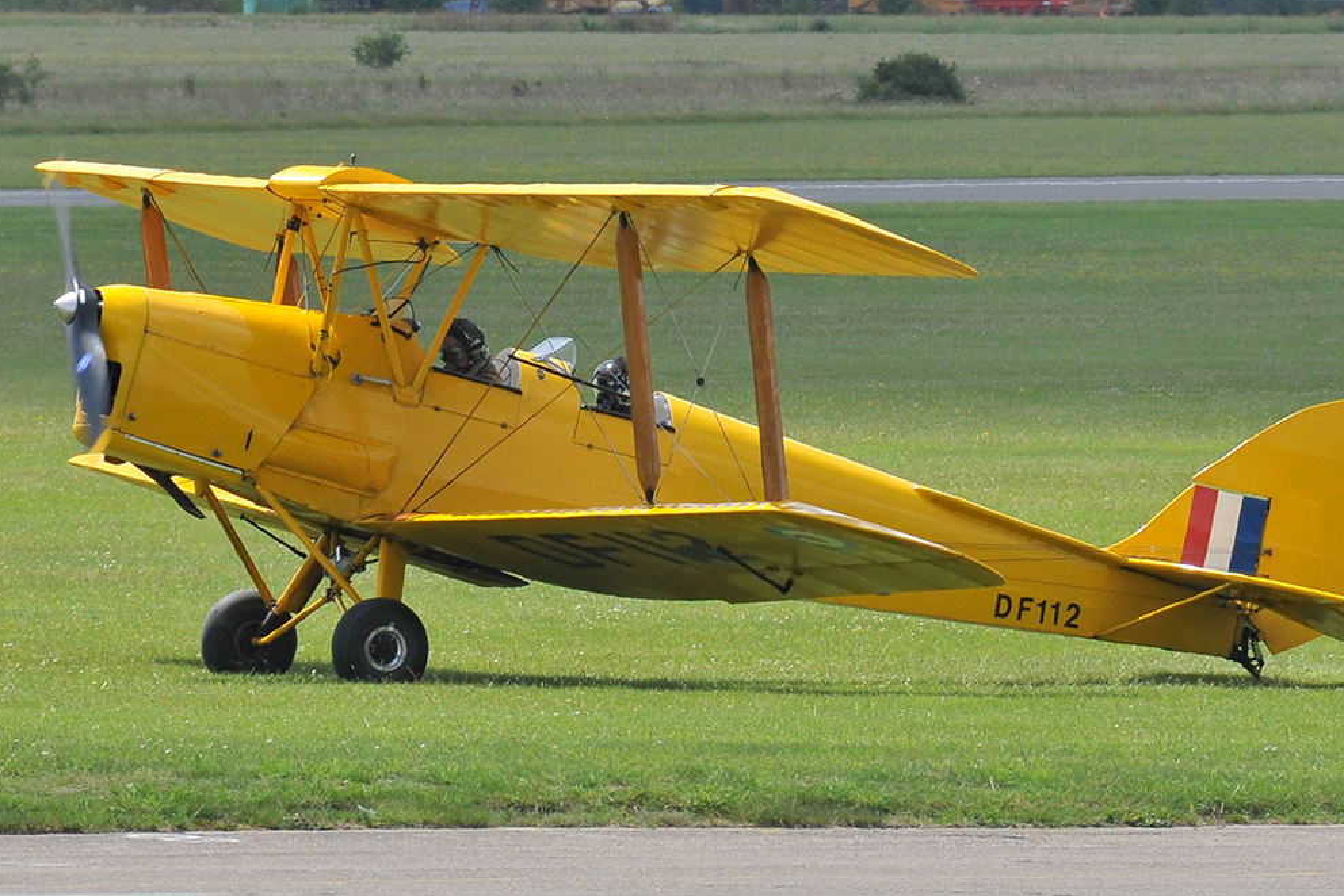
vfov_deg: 3.8
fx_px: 13555
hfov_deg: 5.7
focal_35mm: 363
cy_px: 446
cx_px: 728
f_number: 11
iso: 320
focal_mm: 200
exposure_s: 1/500
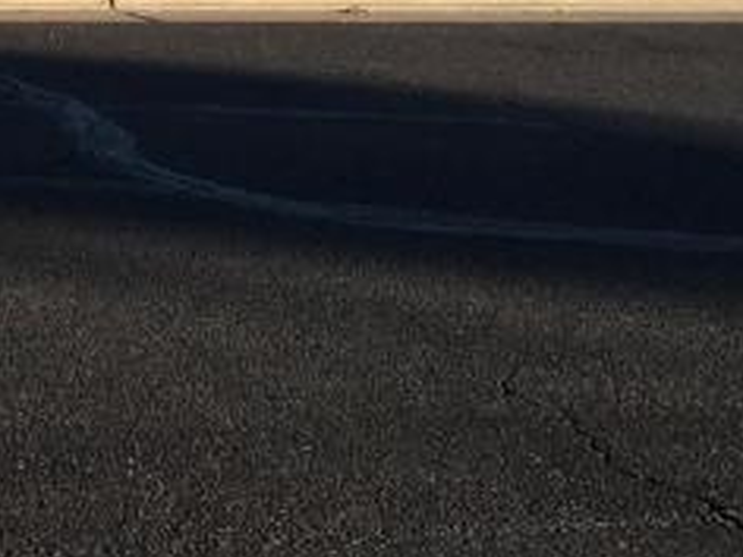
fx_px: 2704
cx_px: -510
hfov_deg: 14.2
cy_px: -629
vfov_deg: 10.6
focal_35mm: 126
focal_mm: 4.15
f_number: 2.2
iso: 25
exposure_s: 1/1304
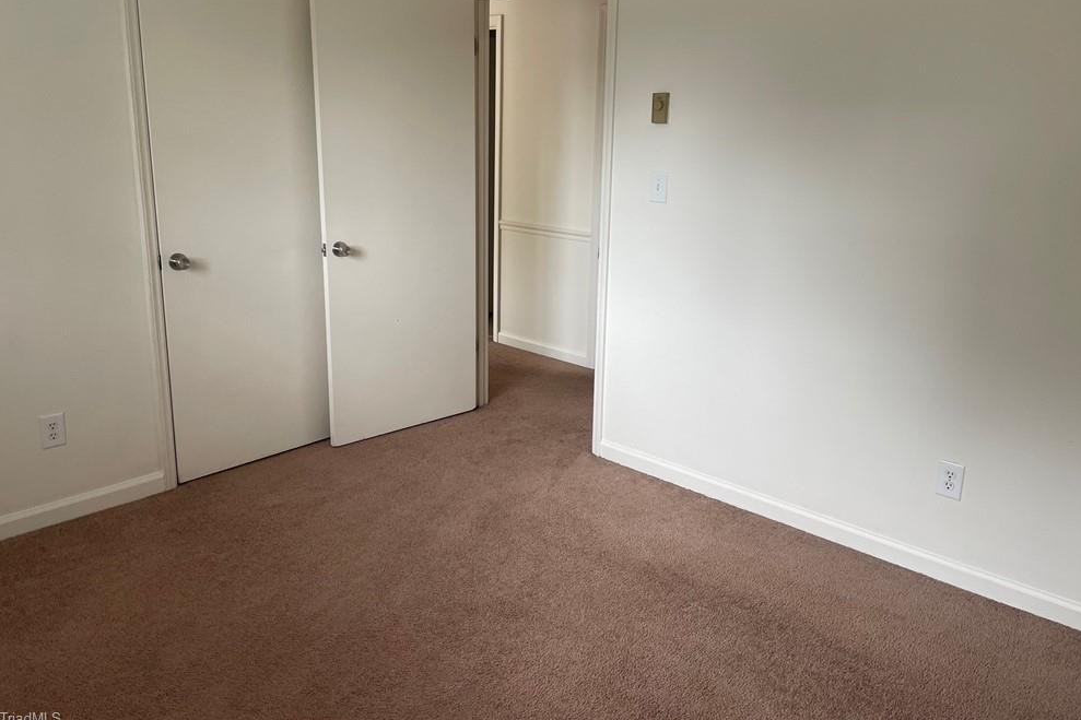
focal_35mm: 28
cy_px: 309
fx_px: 841
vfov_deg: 46.3
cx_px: 542
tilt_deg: -13.2
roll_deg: -0.8
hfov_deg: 65.5
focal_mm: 4.2
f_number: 1.6
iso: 80
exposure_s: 1/60
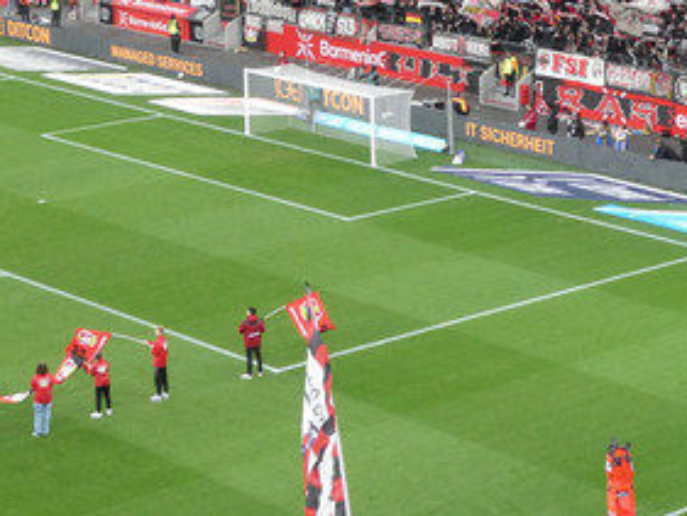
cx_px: 643
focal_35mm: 114
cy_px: -68
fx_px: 2263
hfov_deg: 17.0
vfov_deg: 12.7
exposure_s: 1/80
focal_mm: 9
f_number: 4.1
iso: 250
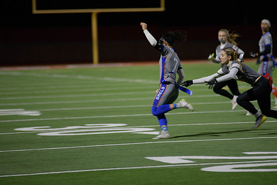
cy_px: 83
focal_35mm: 254
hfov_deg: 8.1
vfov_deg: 5.4
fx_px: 1955
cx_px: 149
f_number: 2.8
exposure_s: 1/200
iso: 640
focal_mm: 200
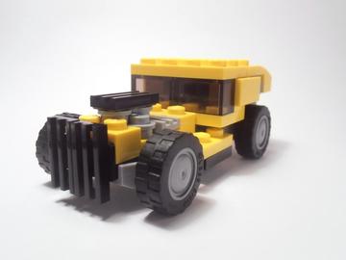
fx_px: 370
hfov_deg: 50.1
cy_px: 130
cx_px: 173
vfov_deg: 38.7
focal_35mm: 37
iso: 80
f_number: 3.9
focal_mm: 6.61
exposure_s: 1/40
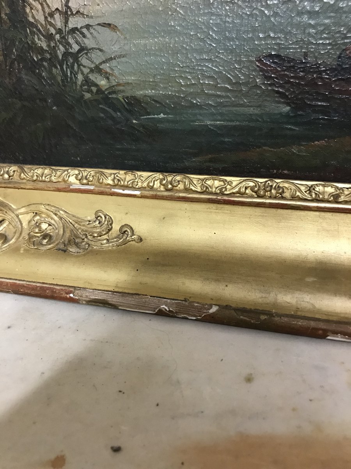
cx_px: 176
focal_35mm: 28
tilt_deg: -25.5
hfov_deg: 49.7
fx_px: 379
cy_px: 234
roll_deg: +1.2
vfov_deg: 63.4
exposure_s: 1/14
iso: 100
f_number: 1.8
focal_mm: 3.99
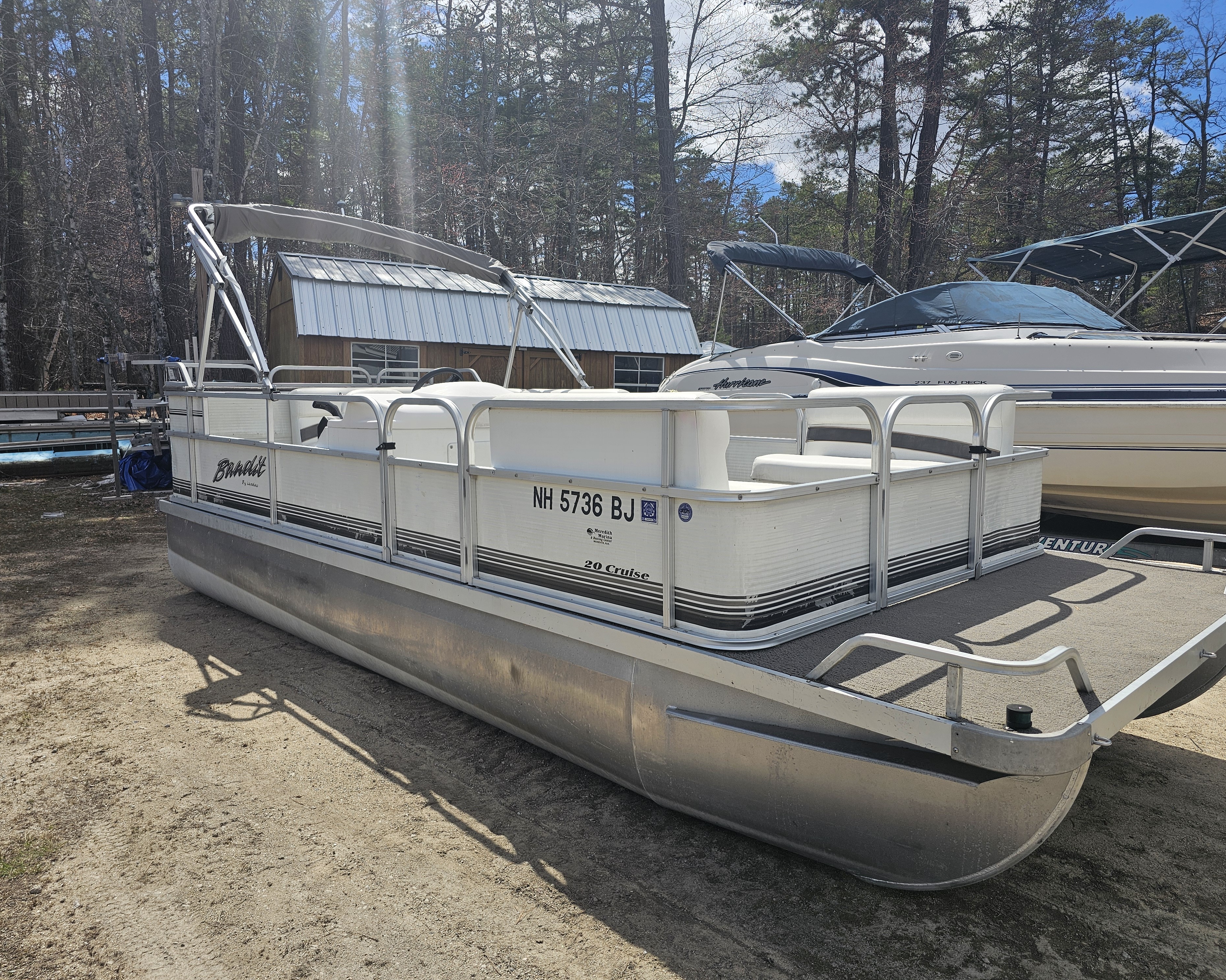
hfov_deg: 70.3
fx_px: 871
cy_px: 490
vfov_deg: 58.8
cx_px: 620
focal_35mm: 24
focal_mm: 6.3
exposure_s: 1/1129
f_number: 1.7
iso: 10
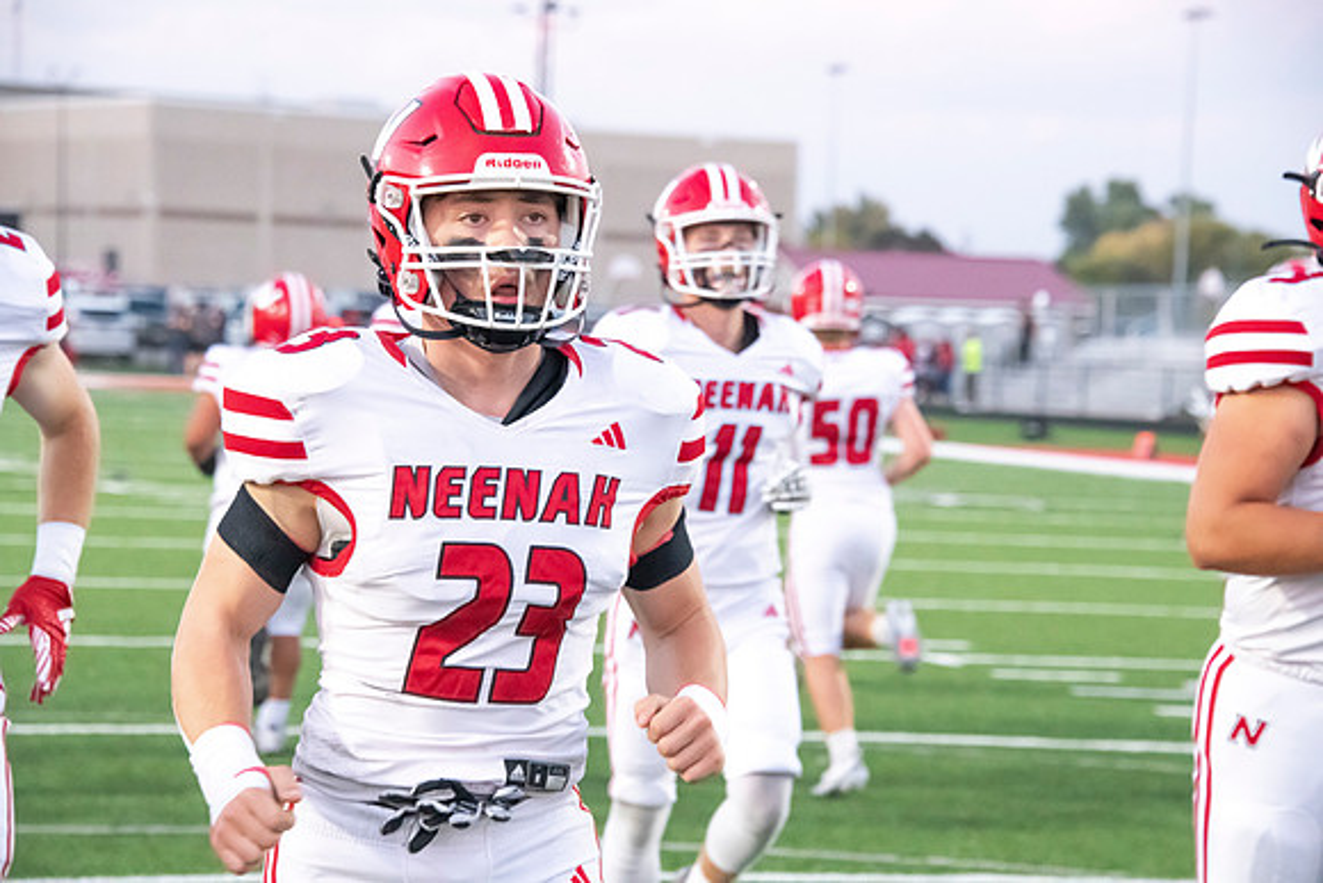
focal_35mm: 135
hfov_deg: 15.2
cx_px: 662
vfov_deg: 10.2
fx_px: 4962
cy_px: 442
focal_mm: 135
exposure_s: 1/500
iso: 10000
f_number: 7.1
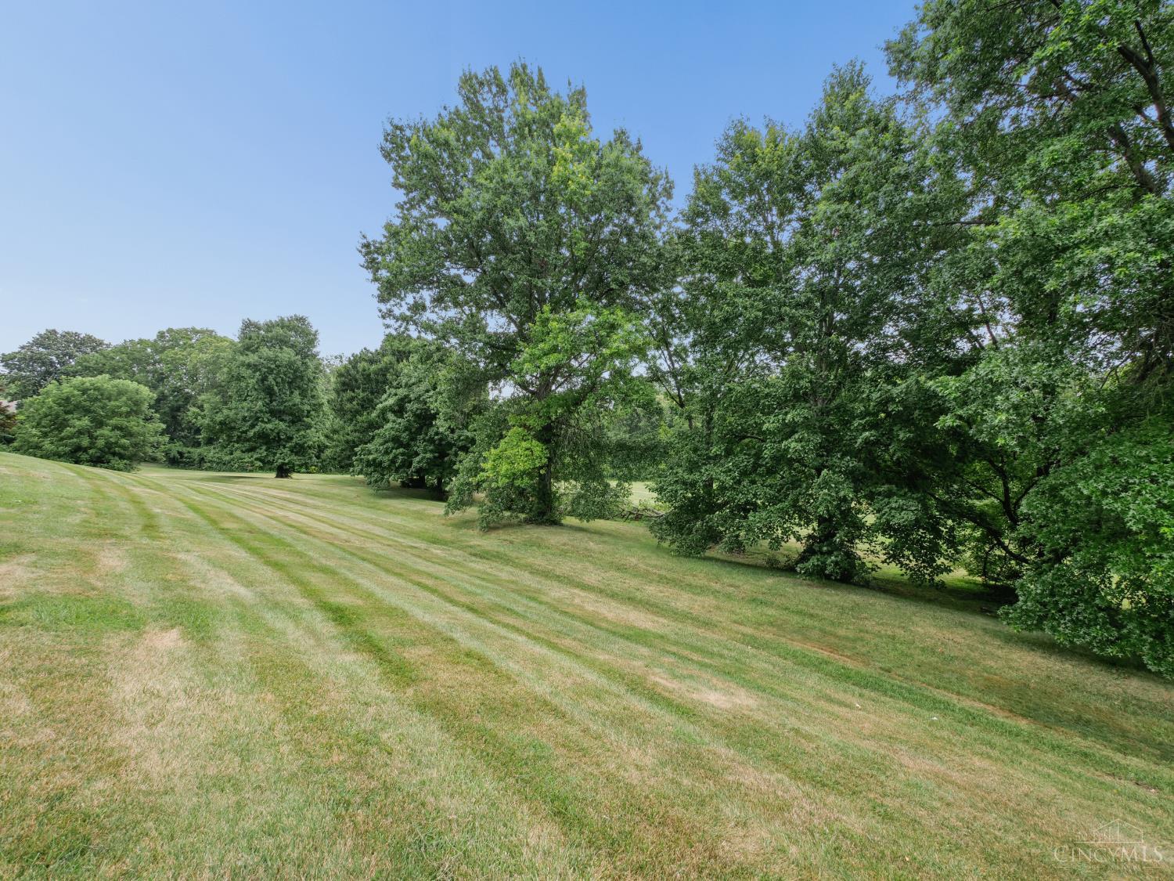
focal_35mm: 14
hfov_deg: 102.1
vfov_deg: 85.7
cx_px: 587
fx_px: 475
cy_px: 440
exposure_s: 1/80
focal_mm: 7
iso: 200
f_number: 9
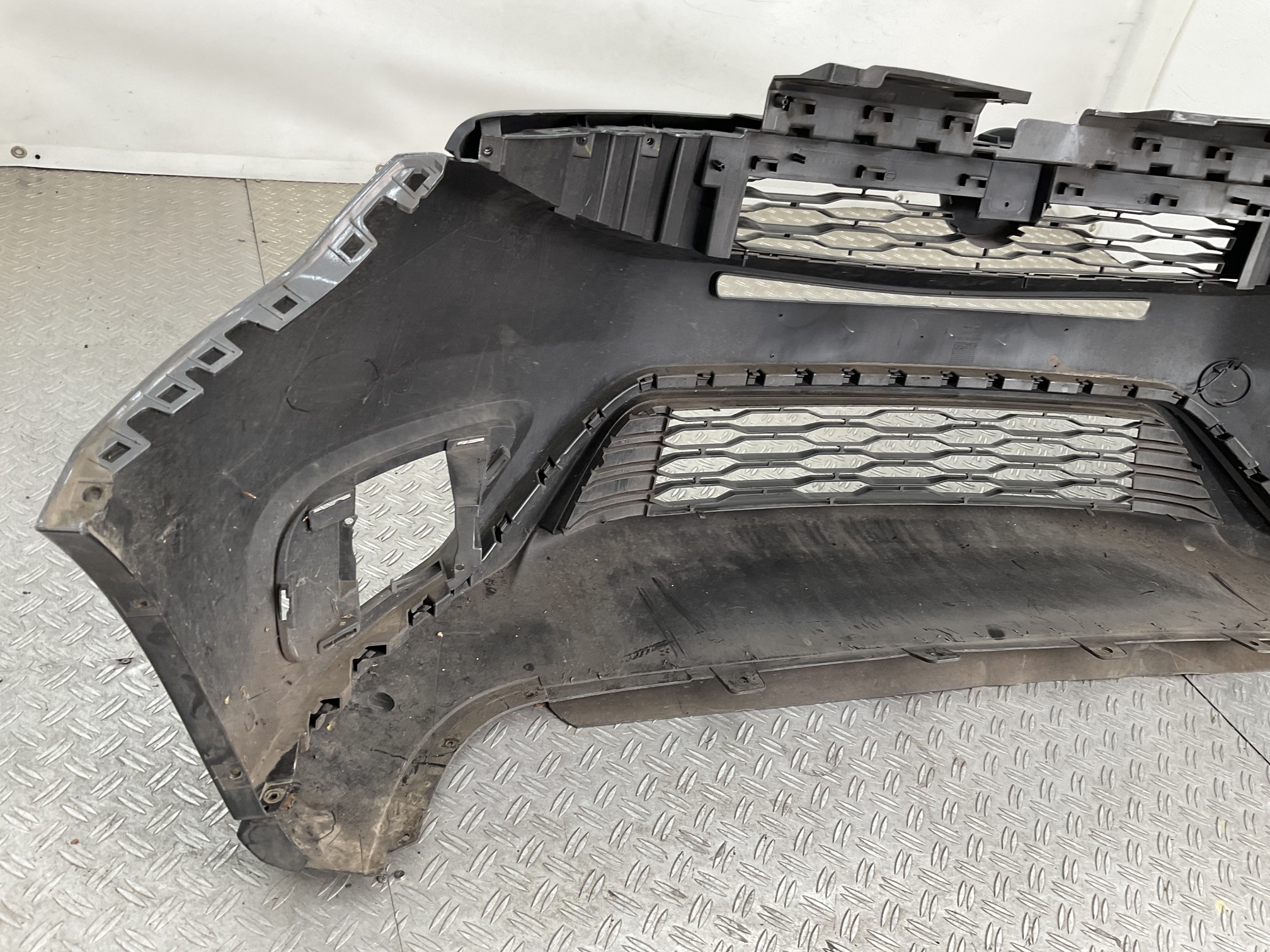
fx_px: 1064
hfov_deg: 61.7
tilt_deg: -33.9
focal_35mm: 29
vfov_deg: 48.2
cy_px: 476
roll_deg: -15.0
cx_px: 635
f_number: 1.8
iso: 32
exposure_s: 1/100
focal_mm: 3
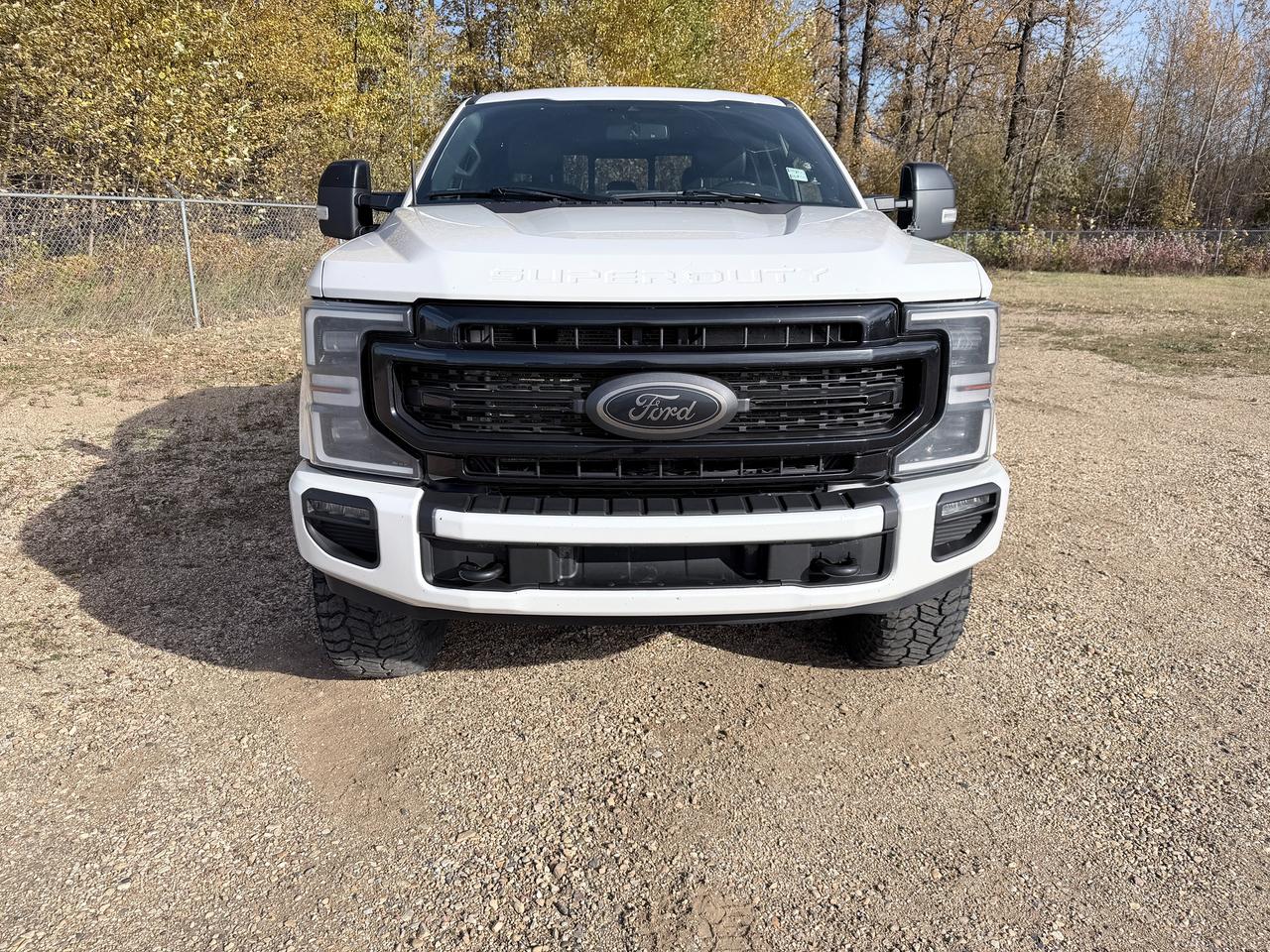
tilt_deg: -16.3
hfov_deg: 71.6
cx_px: 635
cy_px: 476
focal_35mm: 24
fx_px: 881
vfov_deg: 56.8
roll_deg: +0.9
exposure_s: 1/3584
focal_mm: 6.76
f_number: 1.78
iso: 80
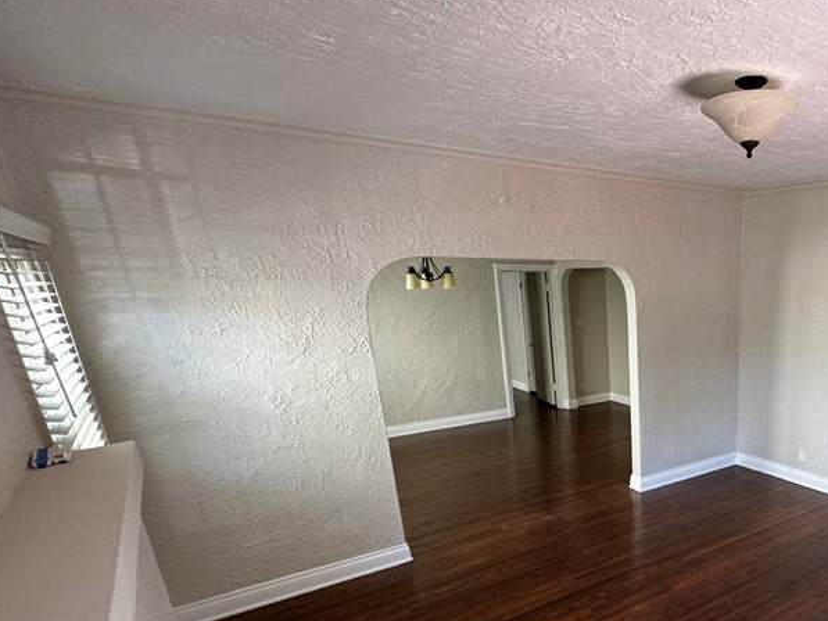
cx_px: 680
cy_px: 457
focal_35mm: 24
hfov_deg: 64.3
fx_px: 574
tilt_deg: -18.2
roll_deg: -0.3
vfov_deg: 54.5
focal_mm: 2.22
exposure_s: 1/99
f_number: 2.2
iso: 250
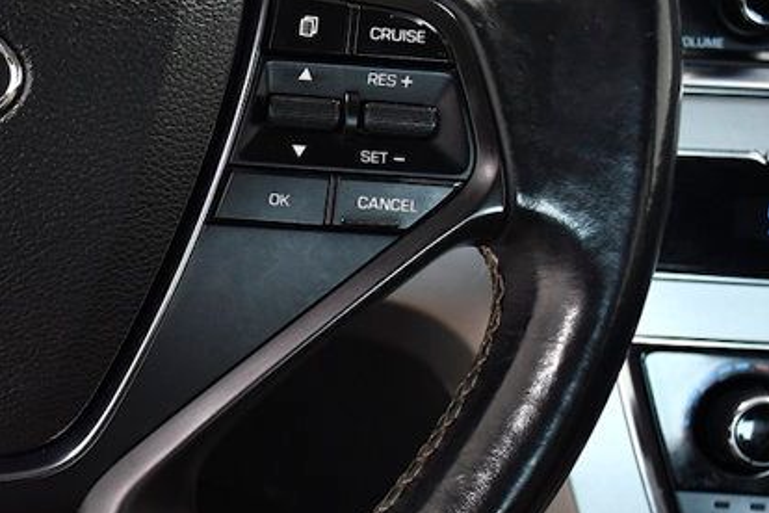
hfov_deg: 19.5
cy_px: 293
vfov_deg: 13.8
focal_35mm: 99
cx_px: -123
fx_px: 2115
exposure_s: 1/80
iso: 1000
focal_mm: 27
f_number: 5
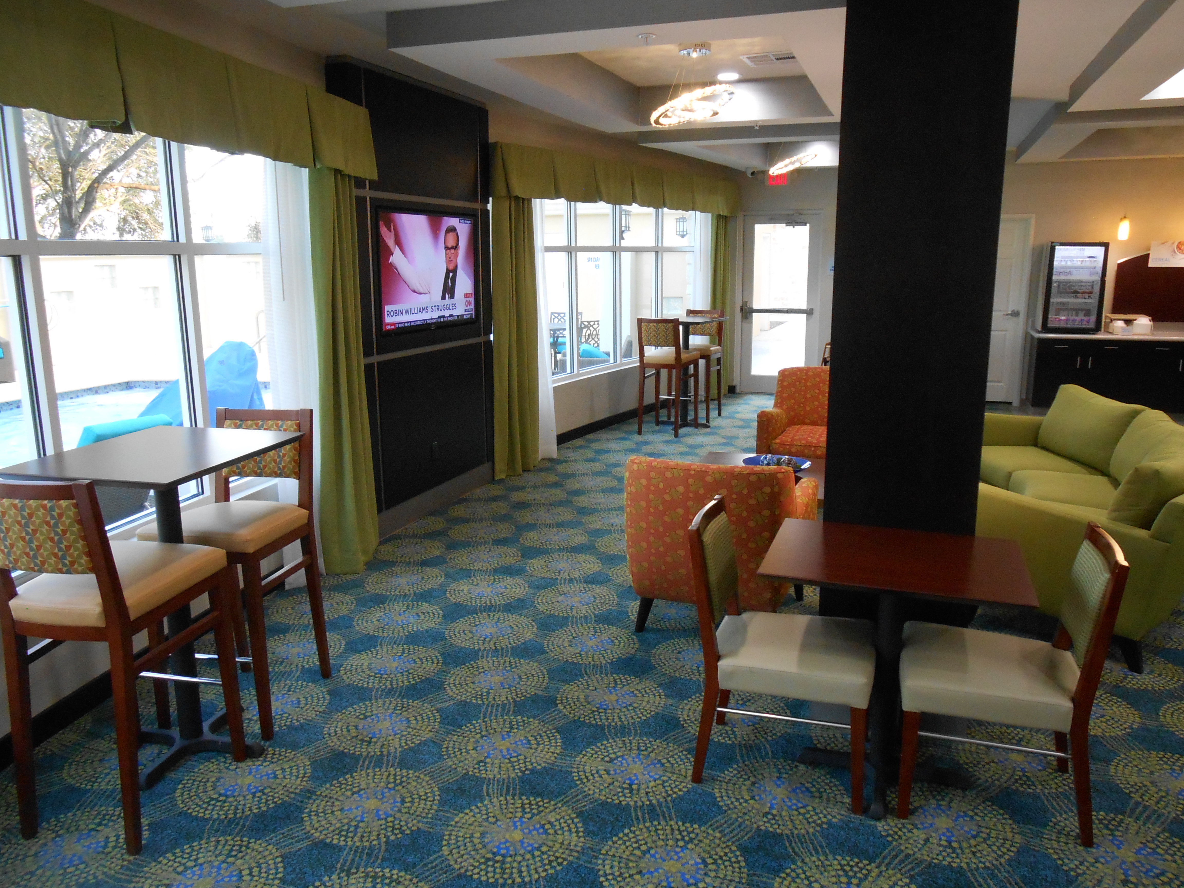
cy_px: 444
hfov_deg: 67.3
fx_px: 889
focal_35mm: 26
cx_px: 592
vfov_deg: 53.1
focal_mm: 4.6
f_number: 3.5
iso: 400
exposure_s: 1/30
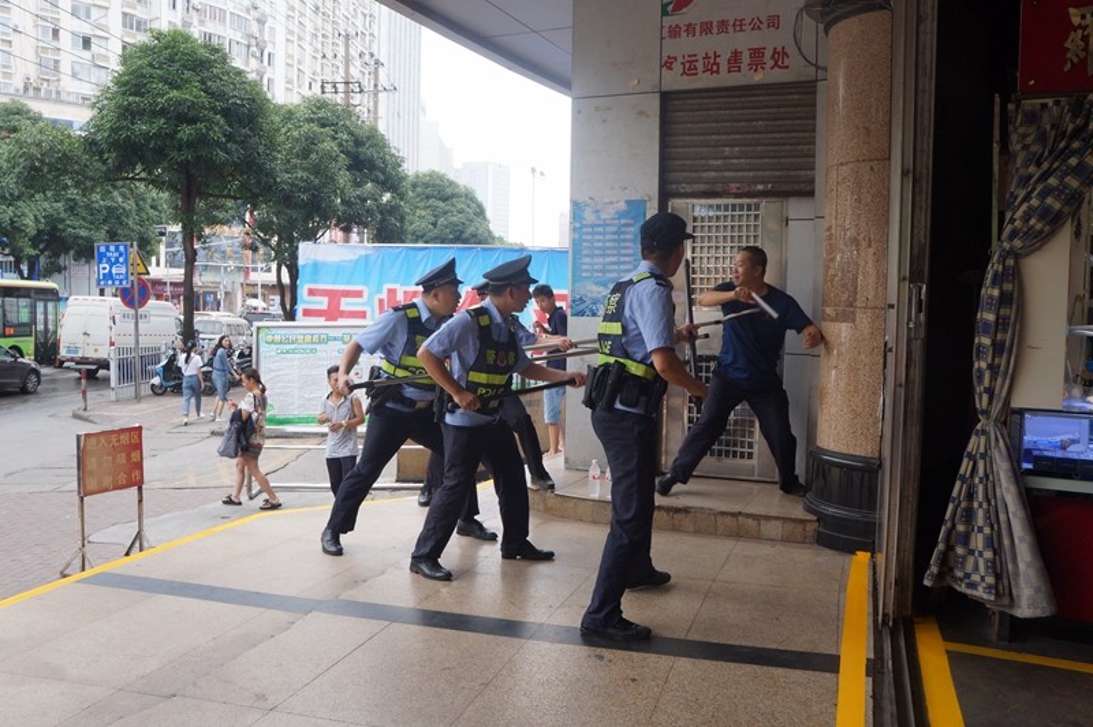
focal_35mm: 30
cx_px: 546
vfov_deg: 43.5
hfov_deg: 62.0
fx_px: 910
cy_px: 364
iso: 200
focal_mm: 20
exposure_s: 1/160
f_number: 6.3
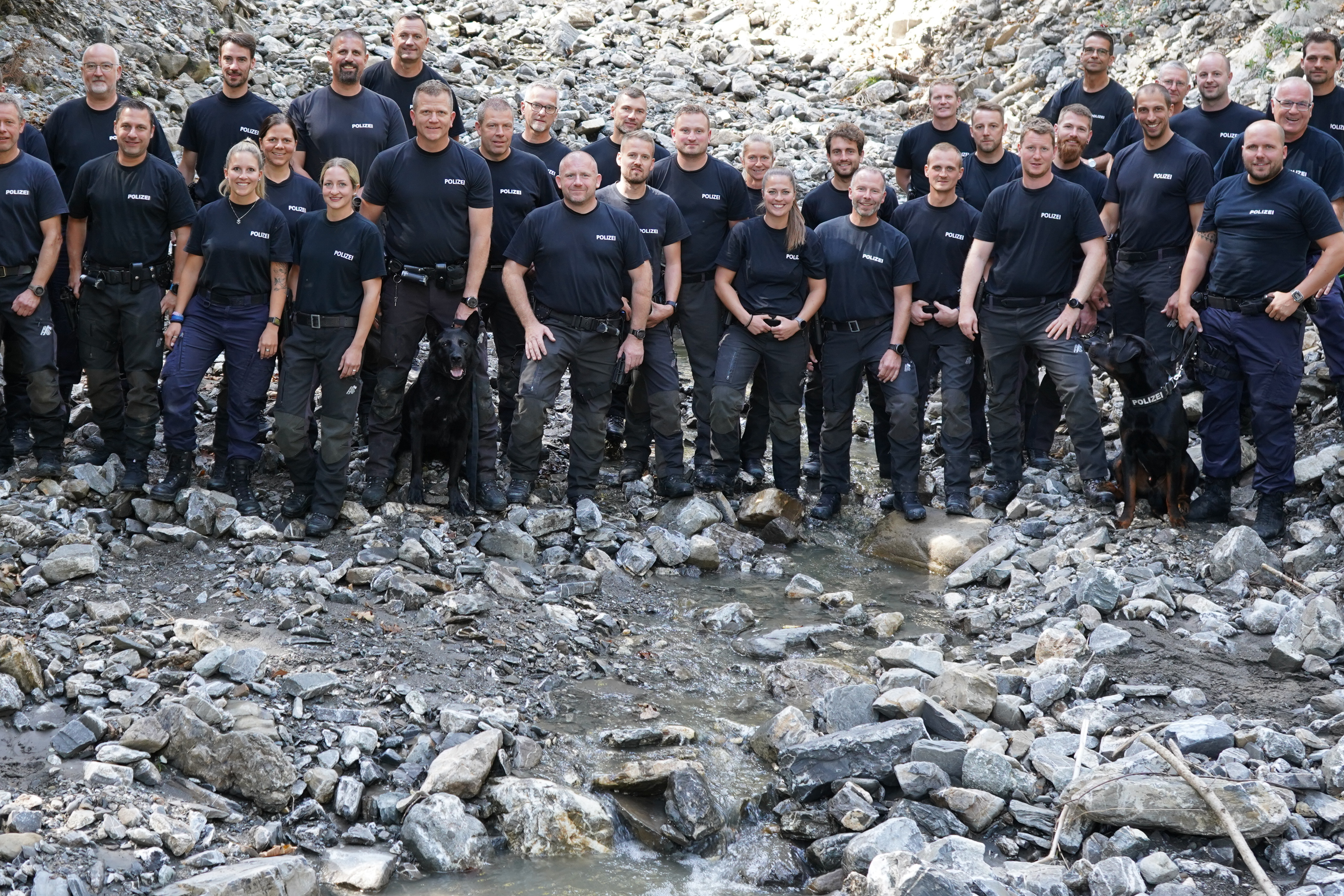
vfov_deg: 23.3
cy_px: 308
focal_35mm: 58
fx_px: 2165
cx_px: 542
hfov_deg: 34.4
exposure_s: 1/160
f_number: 4.5
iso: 1000
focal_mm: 43
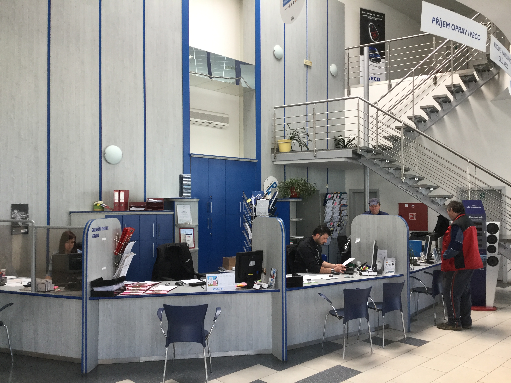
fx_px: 458
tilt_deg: +2.3
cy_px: 192
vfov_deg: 45.4
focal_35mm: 31
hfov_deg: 58.4
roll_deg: +0.6
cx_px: 256
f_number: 2.4
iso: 32
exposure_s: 1/33
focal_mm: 3.3
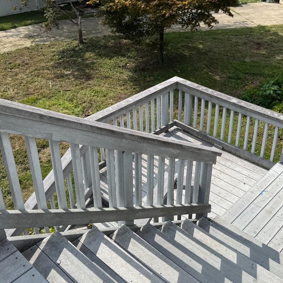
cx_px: 156
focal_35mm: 40
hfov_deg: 41.8
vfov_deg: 41.6
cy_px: 109
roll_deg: -0.1
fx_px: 370
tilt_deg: -29.4
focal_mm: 6.76
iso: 80
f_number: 1.78
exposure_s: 1/4049
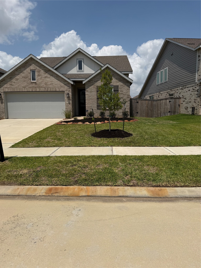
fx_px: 186
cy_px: 134
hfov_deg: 56.8
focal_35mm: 24
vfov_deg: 71.6
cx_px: 100
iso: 80
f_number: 1.78
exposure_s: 1/10309
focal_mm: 6.76
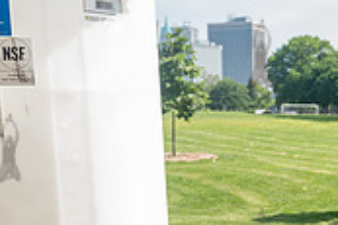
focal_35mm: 92
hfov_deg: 21.4
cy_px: 295
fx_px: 863
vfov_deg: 14.2
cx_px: 340
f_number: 3.5
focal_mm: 24
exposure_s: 1/1000
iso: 400
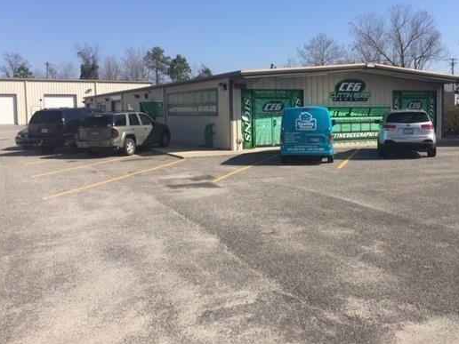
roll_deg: -0.2
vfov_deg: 39.5
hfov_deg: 51.0
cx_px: 277
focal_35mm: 36
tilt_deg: -3.6
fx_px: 477
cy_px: 140
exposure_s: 1/2083
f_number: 2.2
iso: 32
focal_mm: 4.15
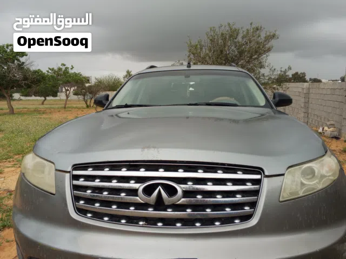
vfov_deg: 51.4
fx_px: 270
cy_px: 130
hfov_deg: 65.3
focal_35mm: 27
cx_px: 173
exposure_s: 1/110
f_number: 1.6
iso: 102
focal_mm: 4.19
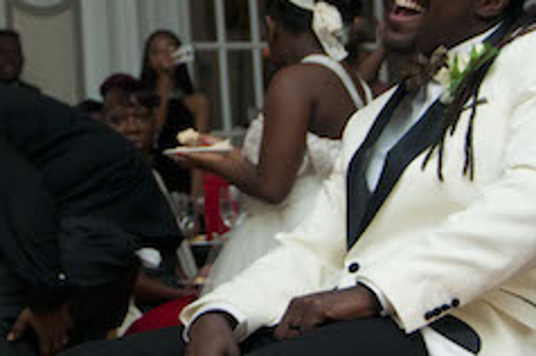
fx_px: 2037
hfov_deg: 14.9
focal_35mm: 137
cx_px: 70
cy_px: 26
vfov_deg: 9.9
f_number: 4.2
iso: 800
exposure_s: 1/160
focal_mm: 34
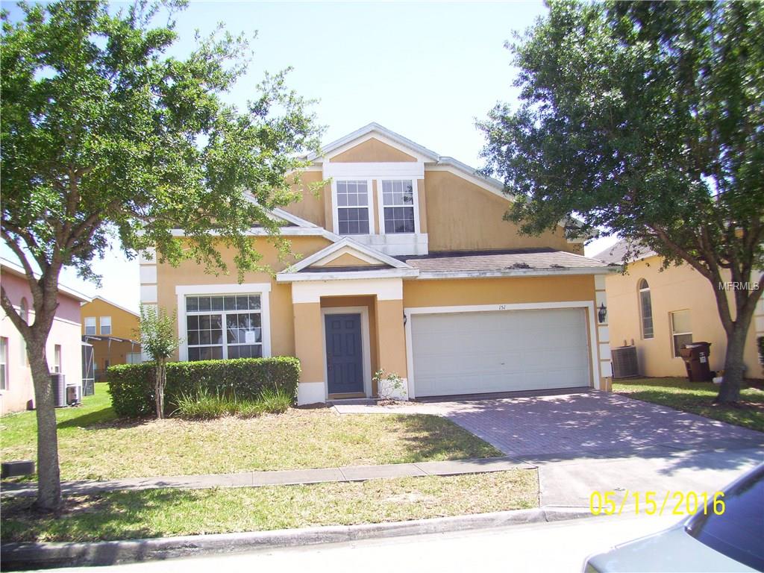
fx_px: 706
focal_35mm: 32
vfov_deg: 44.2
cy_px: 286
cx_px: 382
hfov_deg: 56.8
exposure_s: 1/400
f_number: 2.9
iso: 80
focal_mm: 5.7
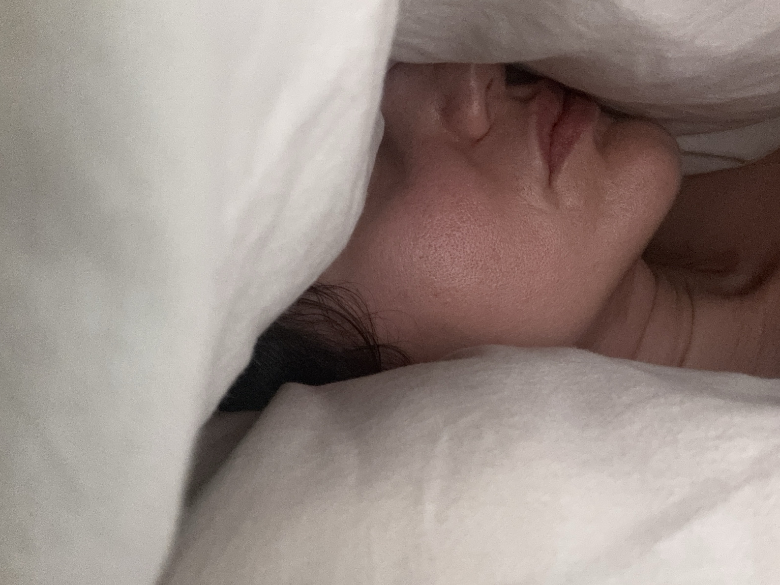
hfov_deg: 61.7
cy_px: 326
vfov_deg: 48.1
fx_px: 654
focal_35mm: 29
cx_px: 392
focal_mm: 2.69
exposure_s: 1/60
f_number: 1.9
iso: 200
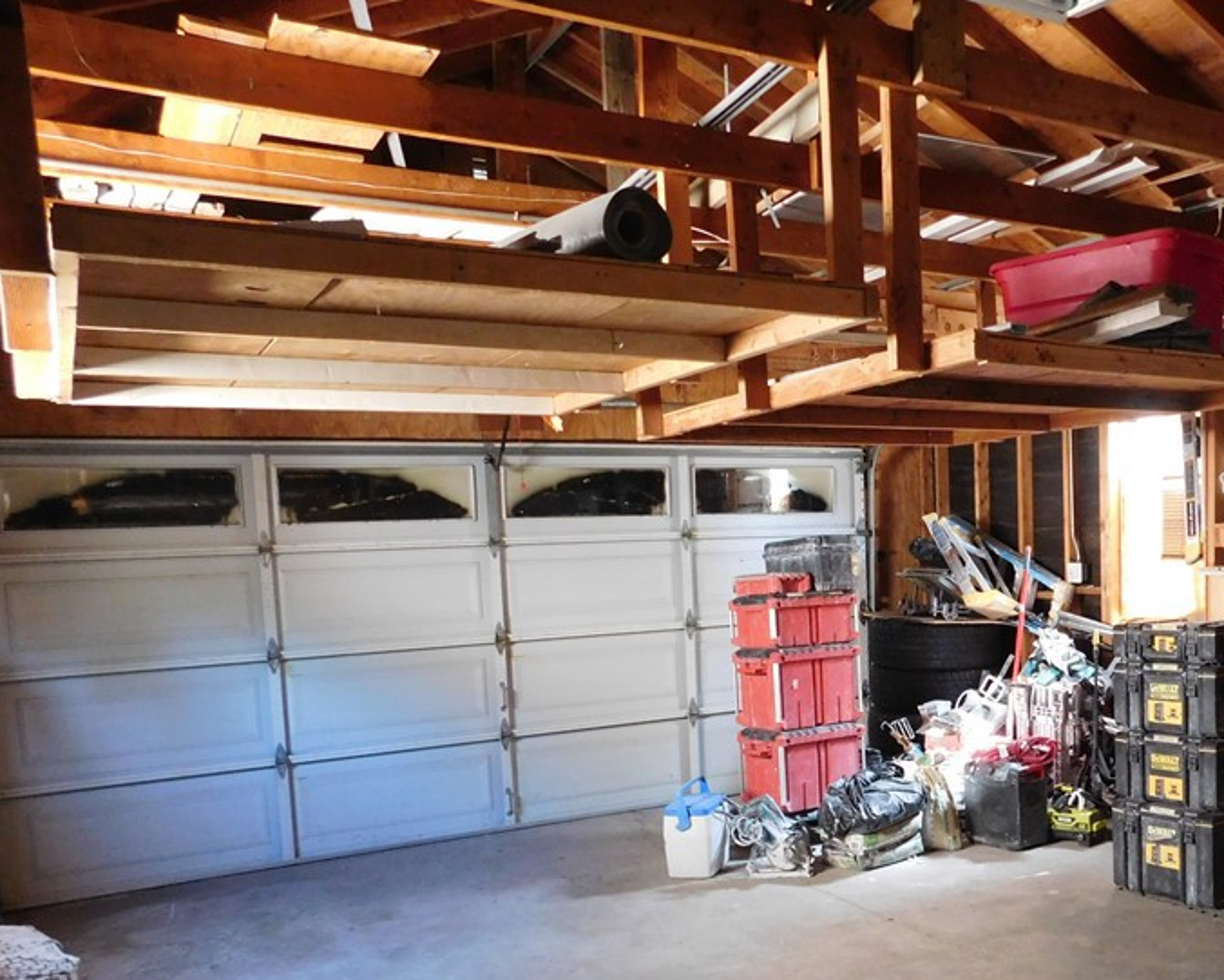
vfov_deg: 42.8
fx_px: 1232
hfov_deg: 51.3
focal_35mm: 34
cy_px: 654
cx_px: 871
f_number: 3
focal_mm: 4
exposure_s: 1/15
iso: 400
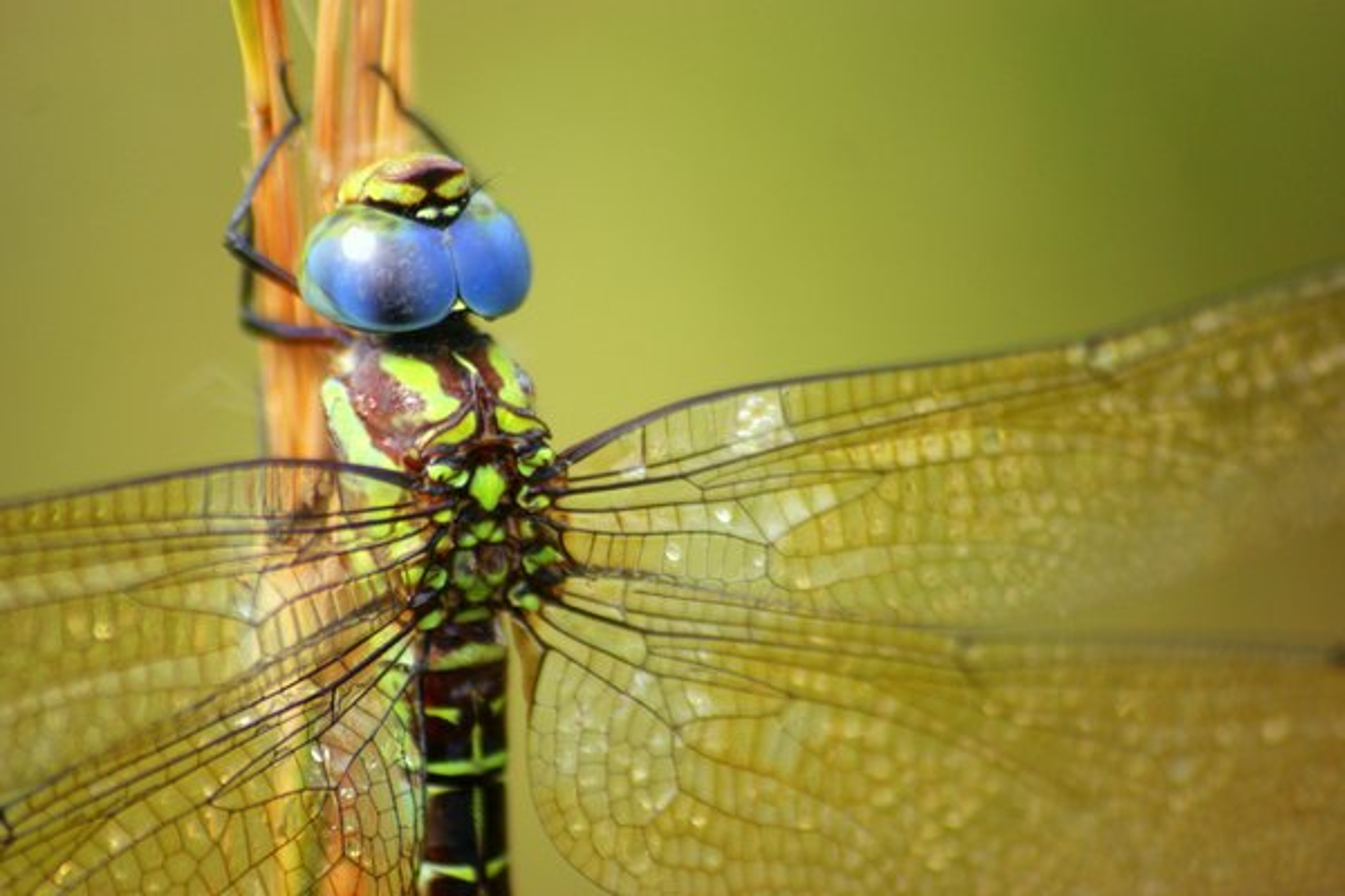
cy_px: 448
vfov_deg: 4.6
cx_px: 672
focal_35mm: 300
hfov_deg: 6.9
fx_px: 11207
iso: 400
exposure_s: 1/640
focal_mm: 200
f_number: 5
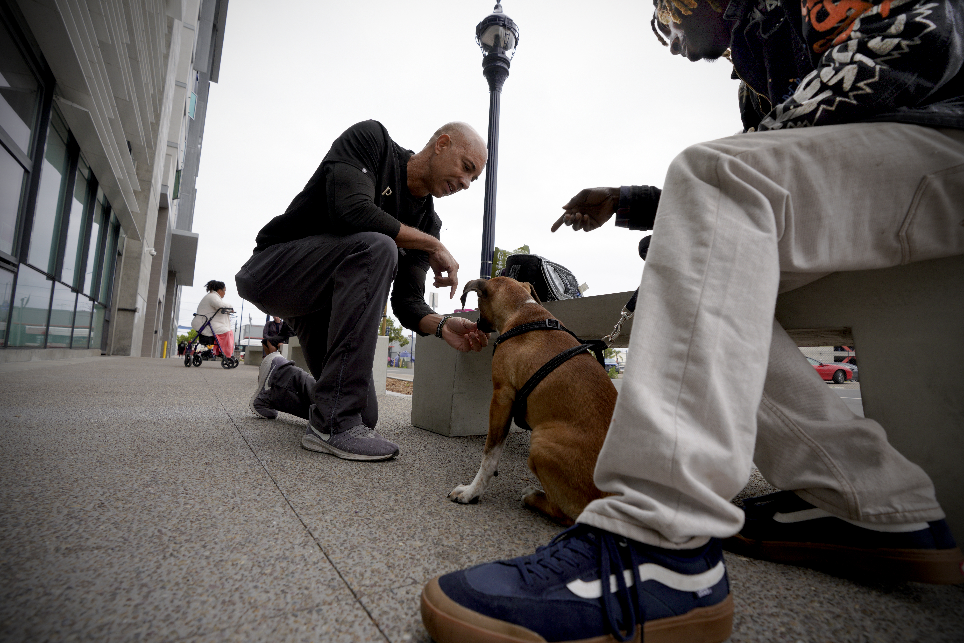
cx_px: 482
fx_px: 428
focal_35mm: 16
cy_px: 322
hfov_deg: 96.7
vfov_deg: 73.7
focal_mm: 16
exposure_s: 1/200
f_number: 5.6
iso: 125
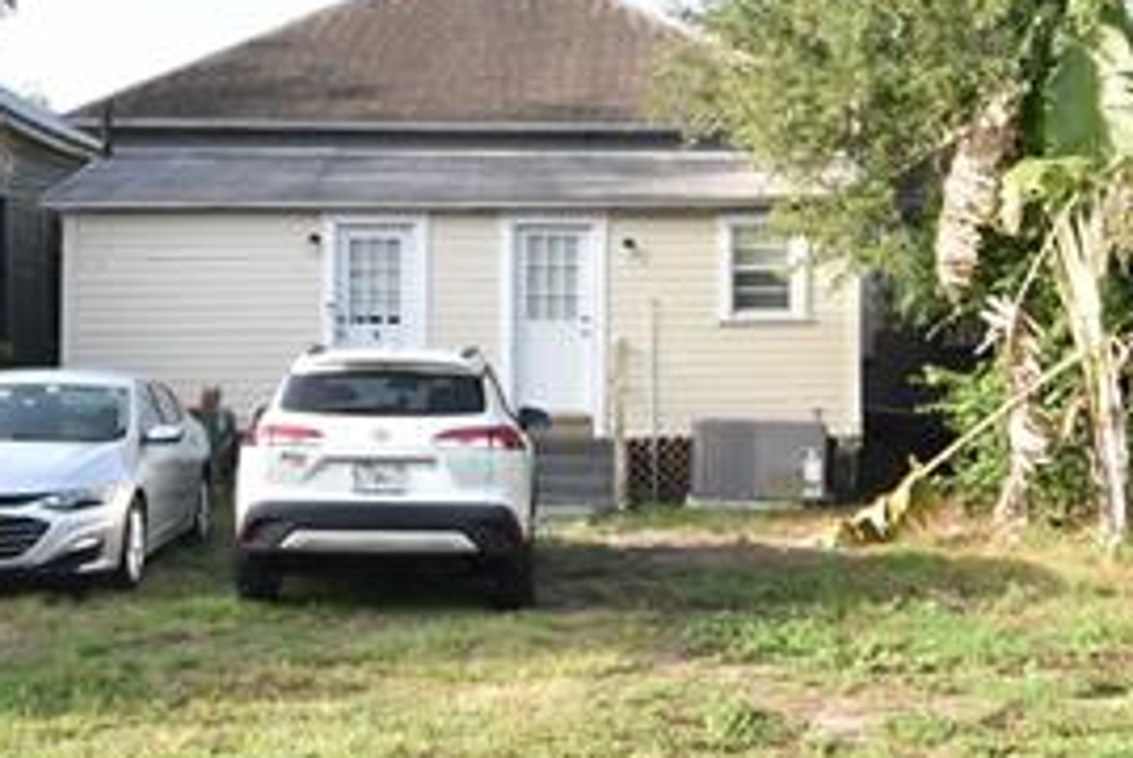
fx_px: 1796
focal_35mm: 57
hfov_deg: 35.0
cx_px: 552
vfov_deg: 23.8
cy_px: 366
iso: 800
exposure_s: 1/2000
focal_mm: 10
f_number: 3.5
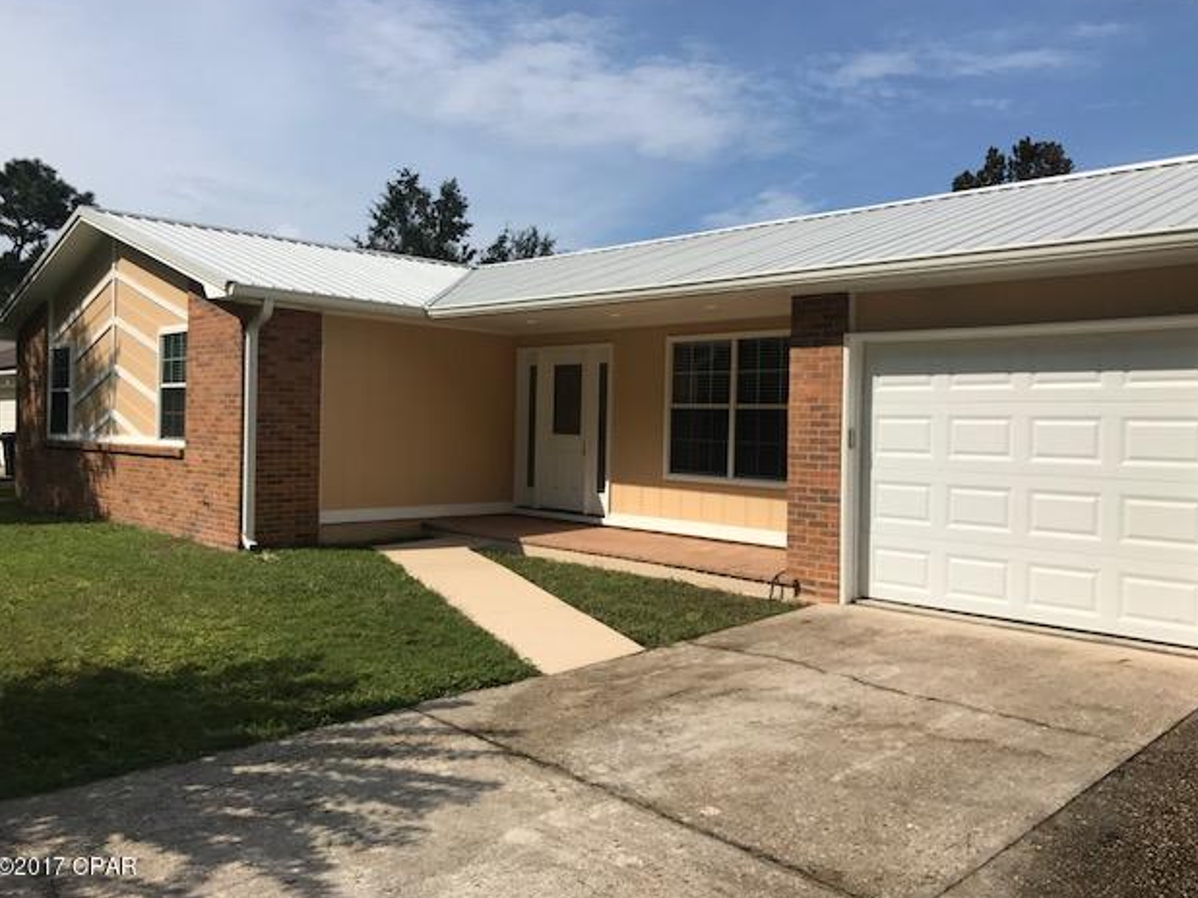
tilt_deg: -1.1
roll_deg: -1.3
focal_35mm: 29
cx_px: 605
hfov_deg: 61.7
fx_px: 1003
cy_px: 440
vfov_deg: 48.2
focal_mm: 3.99
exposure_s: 1/4367
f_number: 1.8
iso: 20
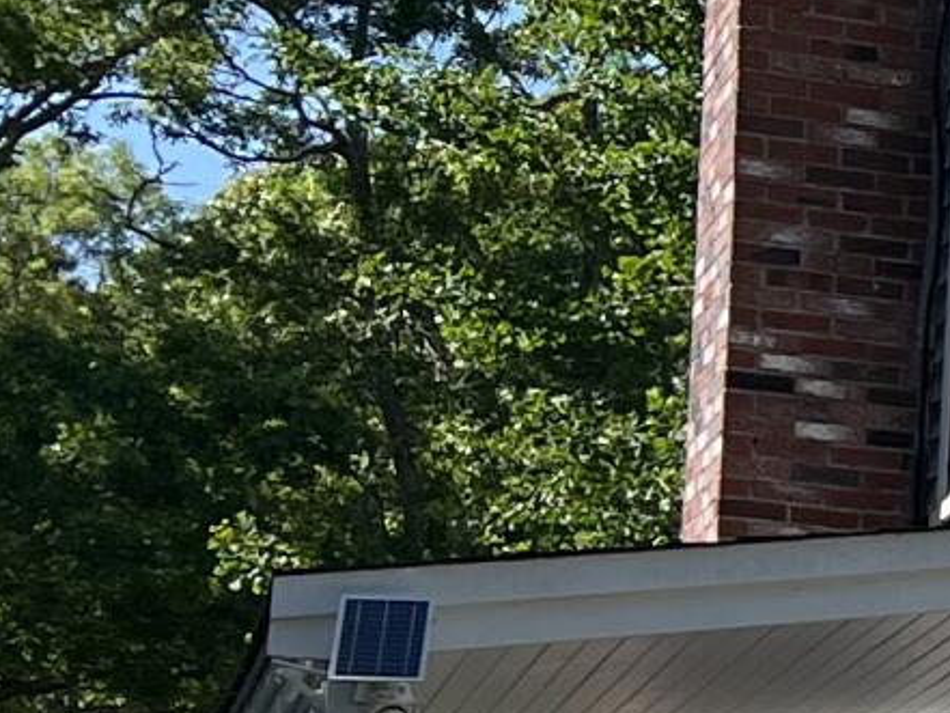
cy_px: 907
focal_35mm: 177
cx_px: 2951
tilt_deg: +5.6
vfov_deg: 8.3
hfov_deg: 8.9
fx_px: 4859
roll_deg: -0.3
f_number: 1.5
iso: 50
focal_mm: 5.7
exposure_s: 1/2045
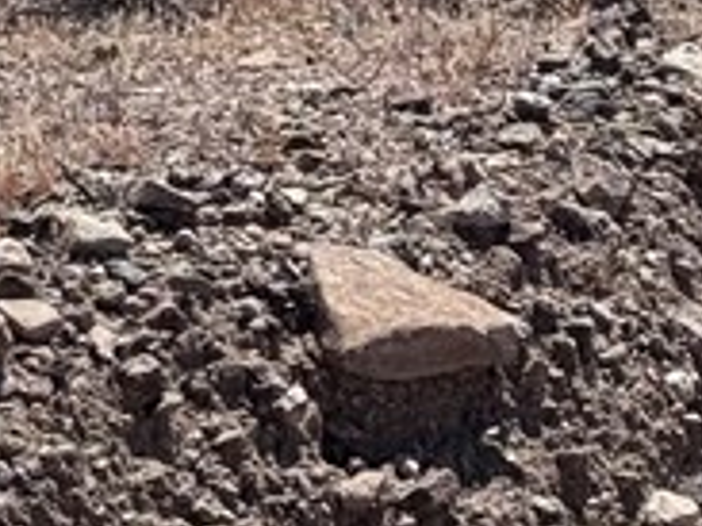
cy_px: -941
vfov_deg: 5.3
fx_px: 5452
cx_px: 192
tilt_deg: -4.9
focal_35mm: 269
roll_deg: +0.1
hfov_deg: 7.4
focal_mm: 6.76
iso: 64
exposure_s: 1/7937
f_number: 1.78
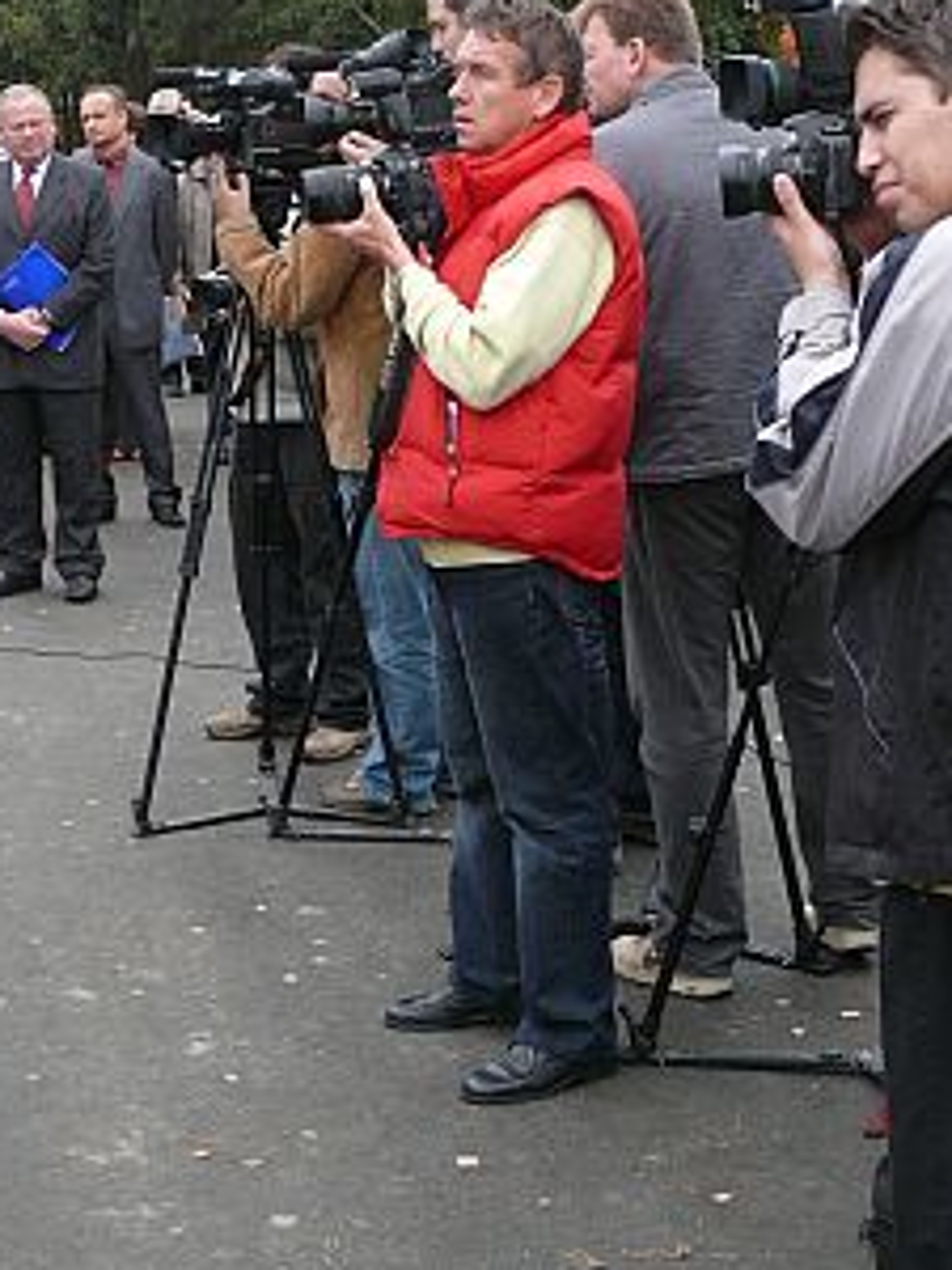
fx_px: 2530
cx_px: 660
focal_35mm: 69
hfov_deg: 21.2
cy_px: 373
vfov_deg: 27.9
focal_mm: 8.7
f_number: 3.2
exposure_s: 1/125
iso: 100
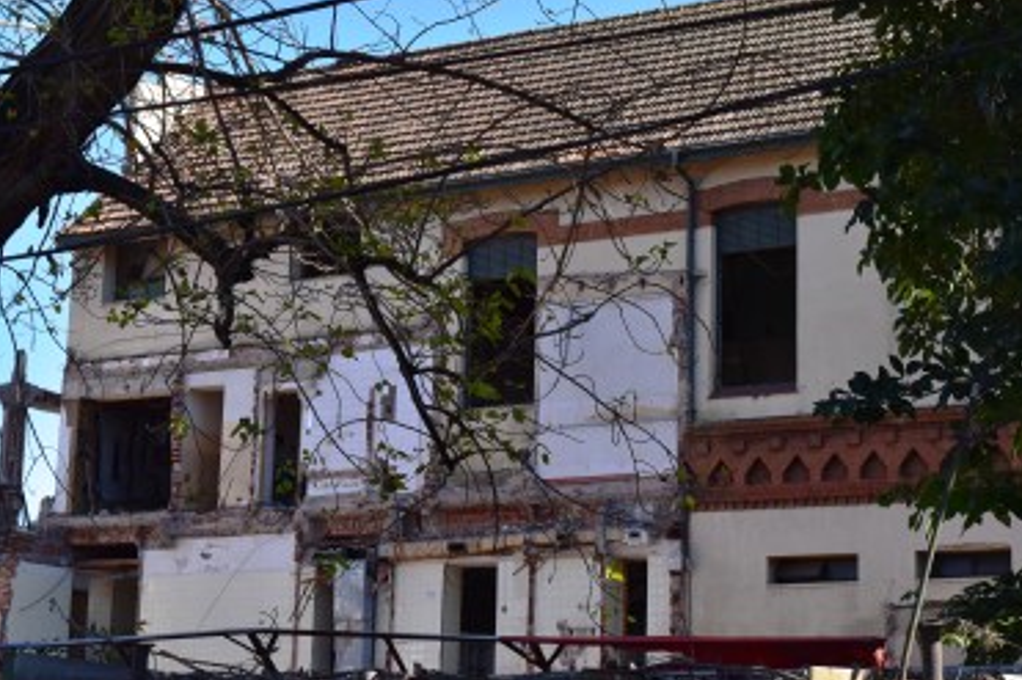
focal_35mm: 87
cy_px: 304
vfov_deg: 15.7
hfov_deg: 23.4
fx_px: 2469
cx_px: 457
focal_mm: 48
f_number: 11
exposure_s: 1/400
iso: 400
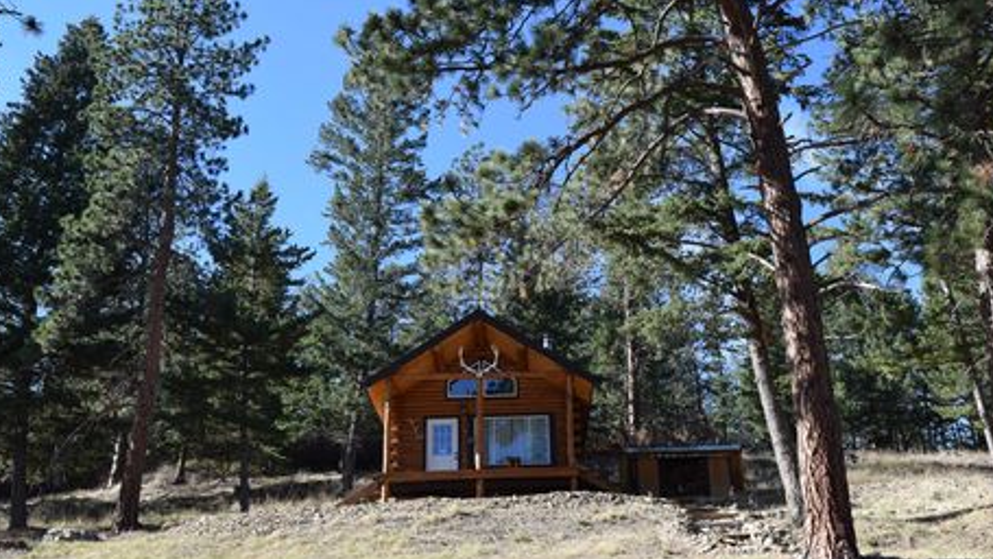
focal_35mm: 38
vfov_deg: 31.2
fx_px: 1001
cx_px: 517
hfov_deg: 52.8
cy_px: 289
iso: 280
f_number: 8
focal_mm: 22
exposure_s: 1/250
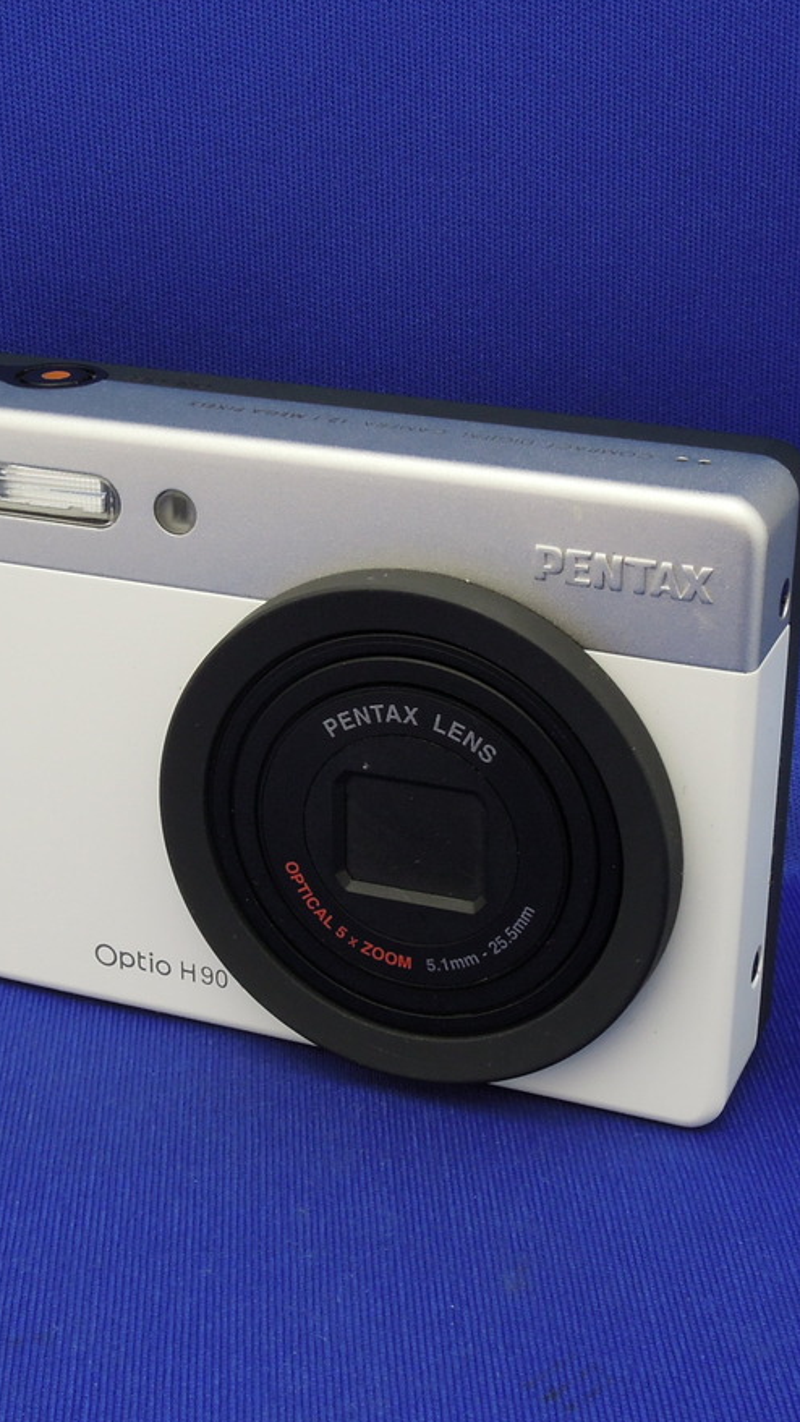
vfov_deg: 31.4
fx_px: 2526
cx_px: 283
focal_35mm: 67
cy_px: 698
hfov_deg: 18.0
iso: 160
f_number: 8
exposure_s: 1/2.5
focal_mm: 8.1
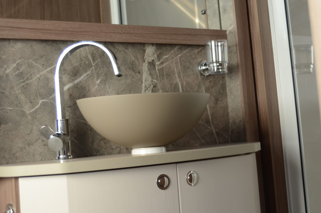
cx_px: 183
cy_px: 75
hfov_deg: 33.0
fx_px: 541
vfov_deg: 22.2
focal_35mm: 61
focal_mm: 27
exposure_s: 1/25
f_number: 2.8
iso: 100
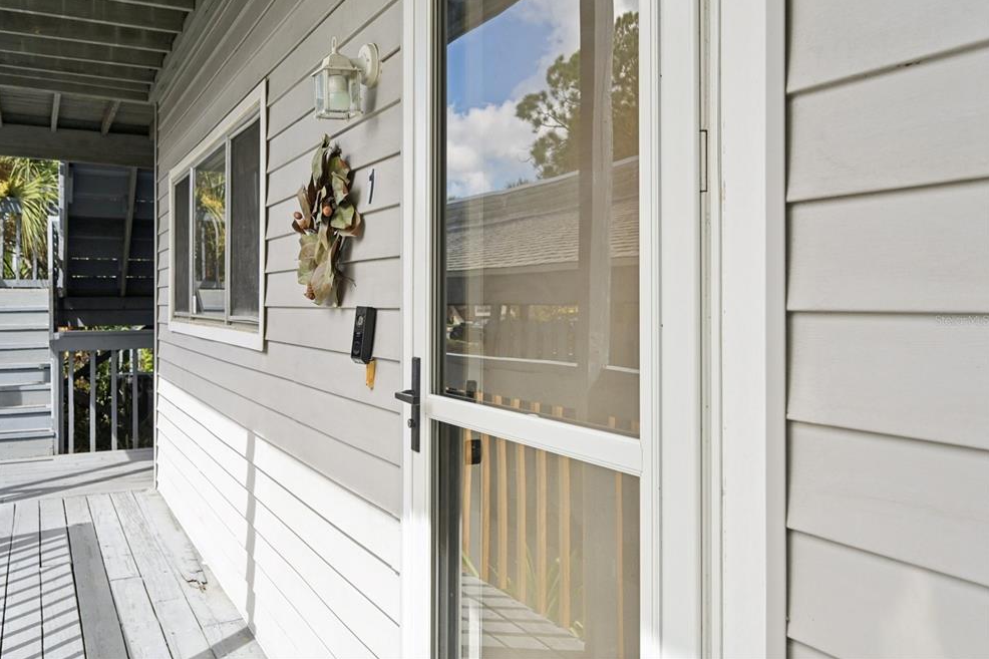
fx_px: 769
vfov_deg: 46.4
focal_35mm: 28
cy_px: 320
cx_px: 478
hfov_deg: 65.5
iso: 400
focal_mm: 27
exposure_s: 1/400
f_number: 8
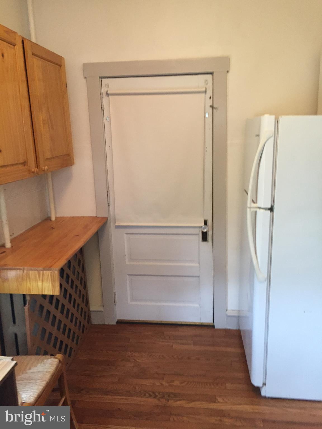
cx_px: 161
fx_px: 360
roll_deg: +2.4
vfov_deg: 61.7
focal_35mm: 29
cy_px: 214
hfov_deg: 48.2
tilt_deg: -10.5
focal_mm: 4.15
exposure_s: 1/30
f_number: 2.2
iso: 160
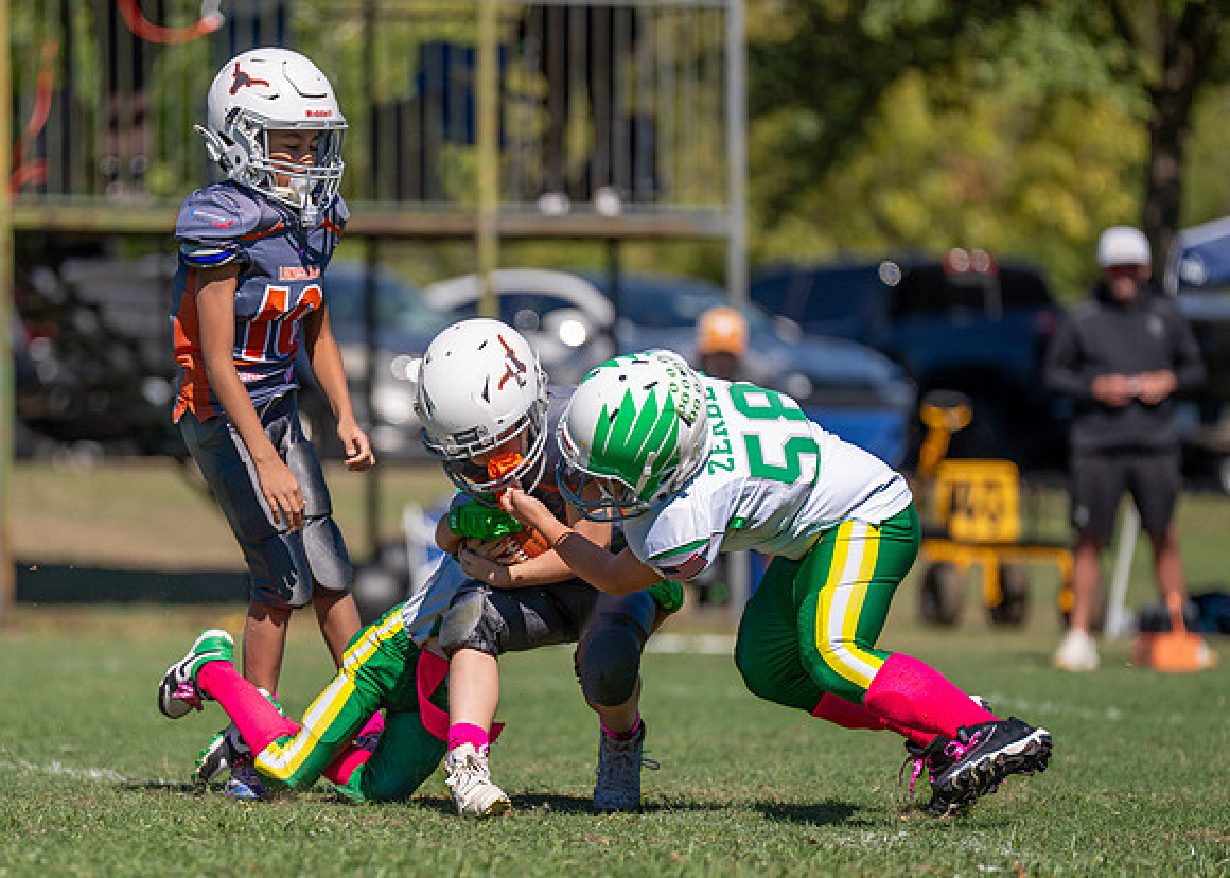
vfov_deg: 5.2
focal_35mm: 275
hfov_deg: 7.3
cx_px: 436
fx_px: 9609
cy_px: 530
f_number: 2.8
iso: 160
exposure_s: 1/4000
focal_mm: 200
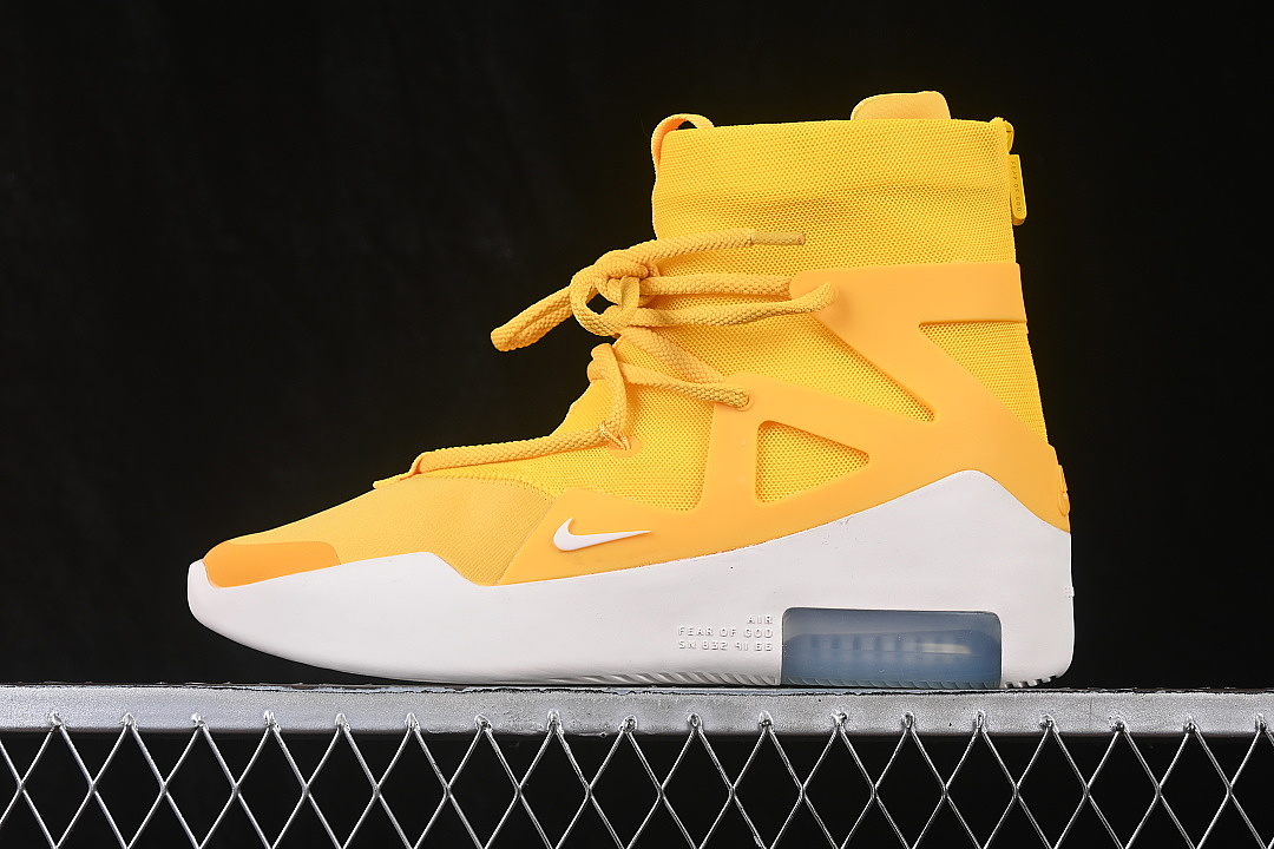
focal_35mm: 75
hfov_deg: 27.0
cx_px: 637
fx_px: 2654
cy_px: 424
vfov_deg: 18.2
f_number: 8
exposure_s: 1/80
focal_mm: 50
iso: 160
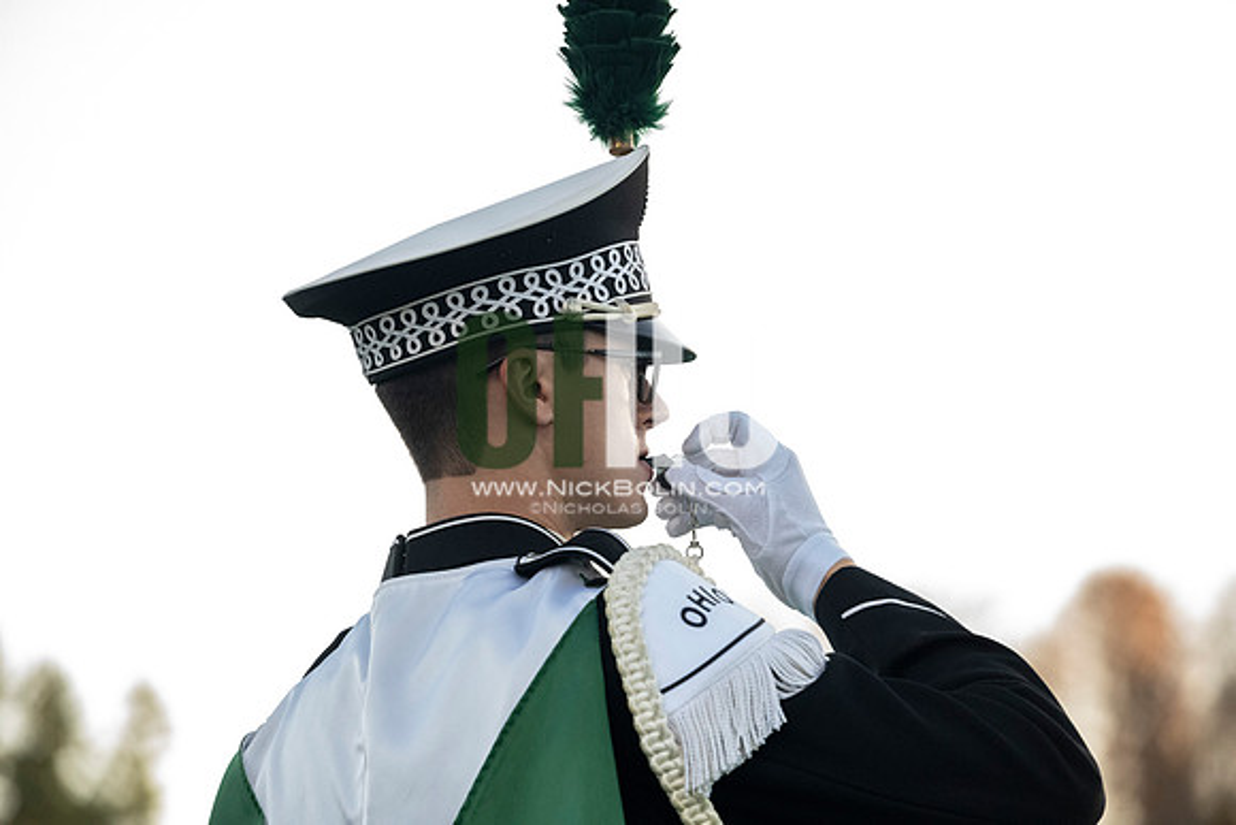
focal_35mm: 185
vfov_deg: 7.4
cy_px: 412
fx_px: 6353
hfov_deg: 11.1
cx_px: 618
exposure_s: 1/2500
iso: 5000
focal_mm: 185
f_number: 4.5
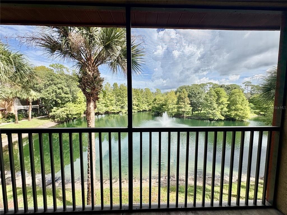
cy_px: 108
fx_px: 116
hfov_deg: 102.1
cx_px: 144
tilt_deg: -1.3
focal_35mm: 14
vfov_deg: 85.7
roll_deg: +1.6
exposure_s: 1/787
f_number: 2.2
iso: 40
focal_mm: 2.22
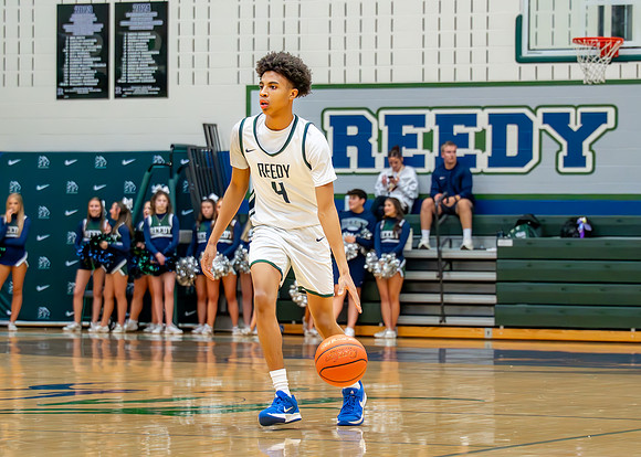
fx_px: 3135
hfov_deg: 11.7
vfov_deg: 8.3
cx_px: 314
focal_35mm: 172
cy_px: 229
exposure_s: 1/1000
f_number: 2.8
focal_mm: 70
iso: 6400
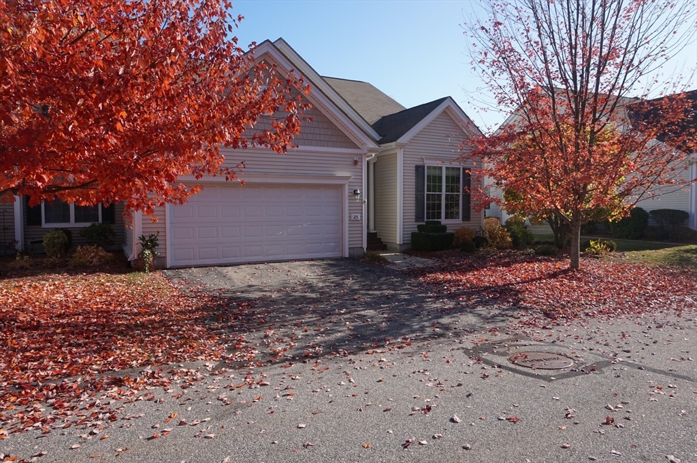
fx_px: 464
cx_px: 348
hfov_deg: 73.8
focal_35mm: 24
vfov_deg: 53.1
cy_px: 232
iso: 250
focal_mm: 16
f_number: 11
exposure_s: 1/250
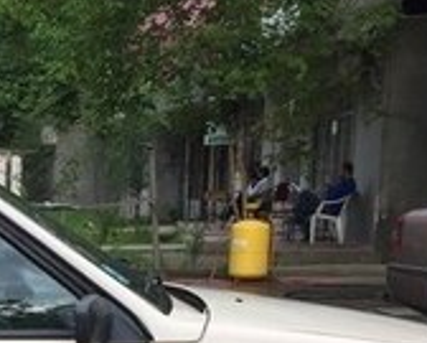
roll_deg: +0.3
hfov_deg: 15.9
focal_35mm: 111
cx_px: -203
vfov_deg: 13.4
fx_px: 1405
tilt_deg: -9.7
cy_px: 438
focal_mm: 4.15
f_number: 2.2
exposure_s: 1/332
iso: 32
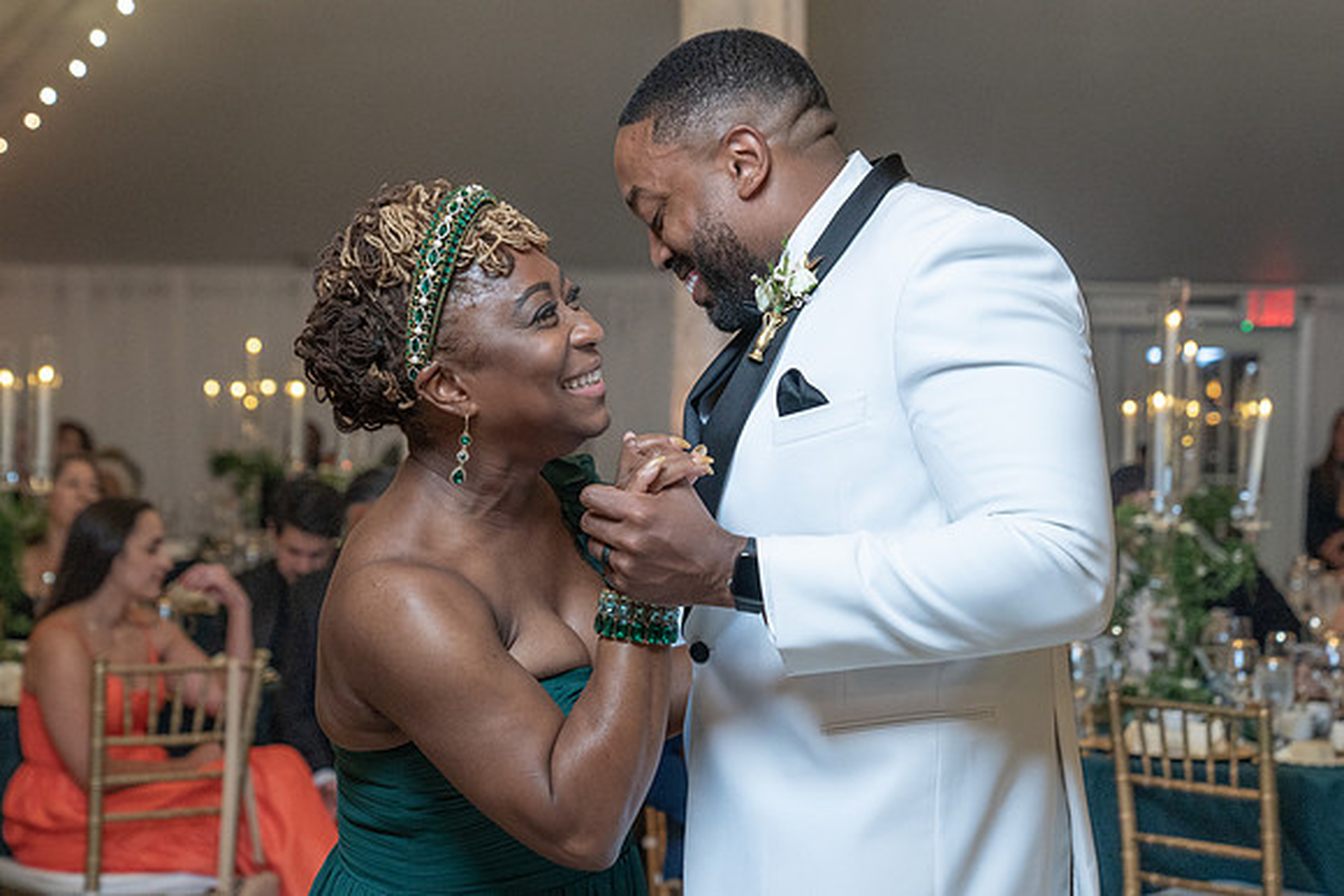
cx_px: 696
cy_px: 431
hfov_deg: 26.8
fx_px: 2815
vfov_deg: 18.1
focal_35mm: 75
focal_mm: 65
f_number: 4
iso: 2000
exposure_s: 1/200
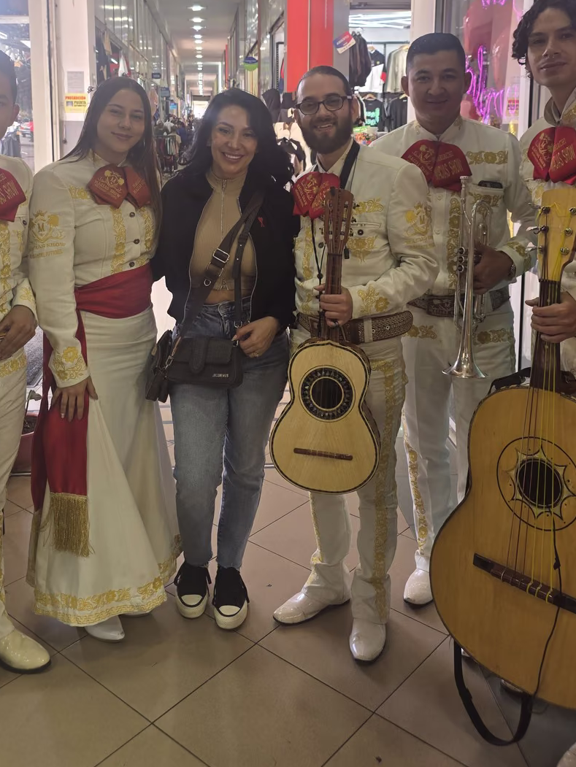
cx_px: 245
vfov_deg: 50.8
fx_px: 776
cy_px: 207
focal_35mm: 35
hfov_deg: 40.6
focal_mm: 6.3
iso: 64
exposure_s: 1/120
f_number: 1.7
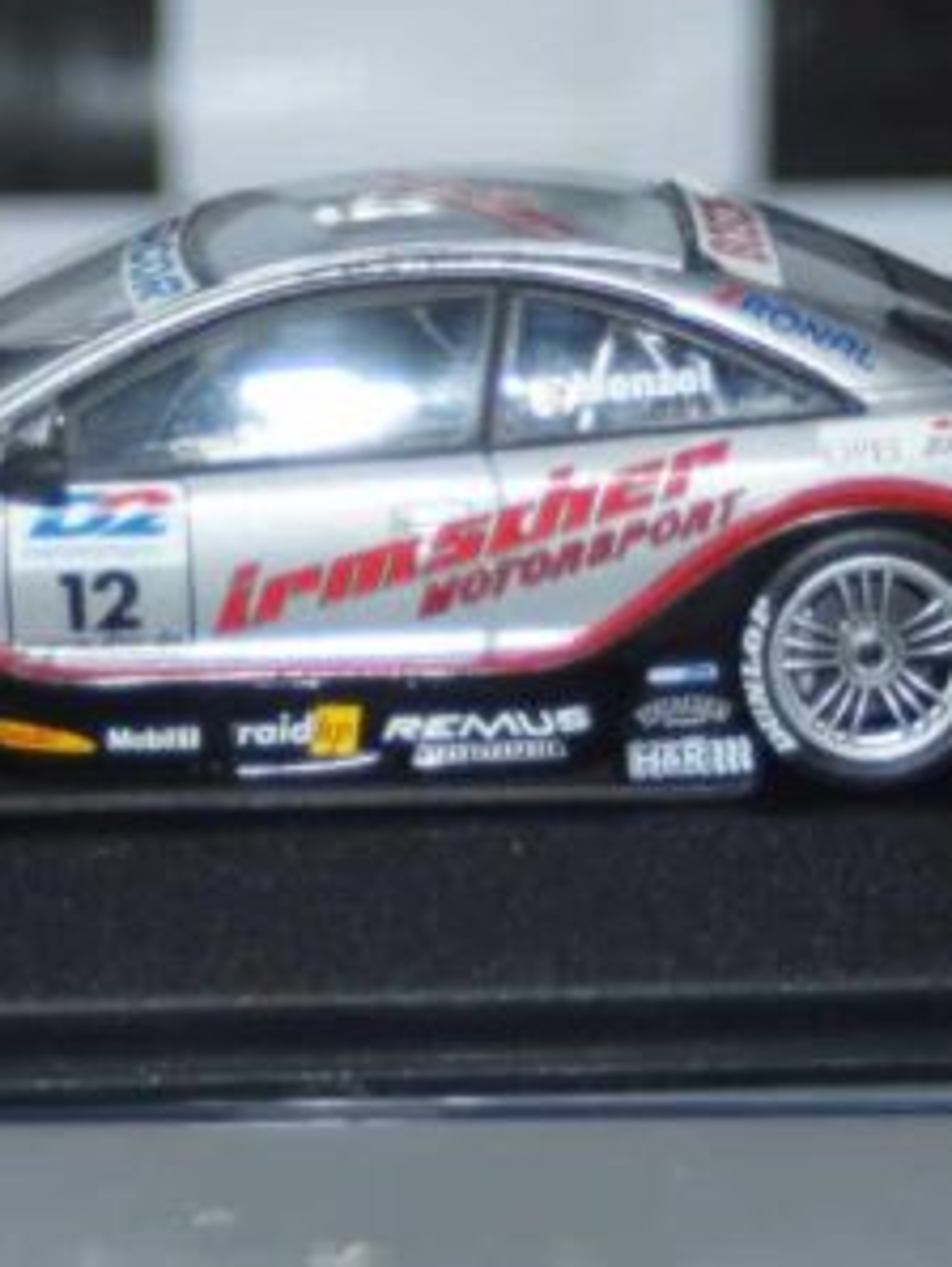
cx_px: 251
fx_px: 5309
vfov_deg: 13.6
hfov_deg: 10.2
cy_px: 723
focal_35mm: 145
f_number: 4.5
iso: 200
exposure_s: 1/100
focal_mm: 50
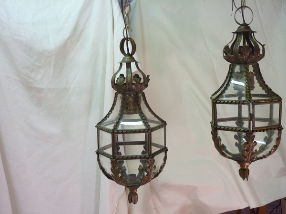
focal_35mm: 42
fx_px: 347
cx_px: 143
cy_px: 107
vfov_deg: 34.3
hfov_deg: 44.8
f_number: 3.7
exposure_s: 1/8
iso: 80
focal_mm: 6.9
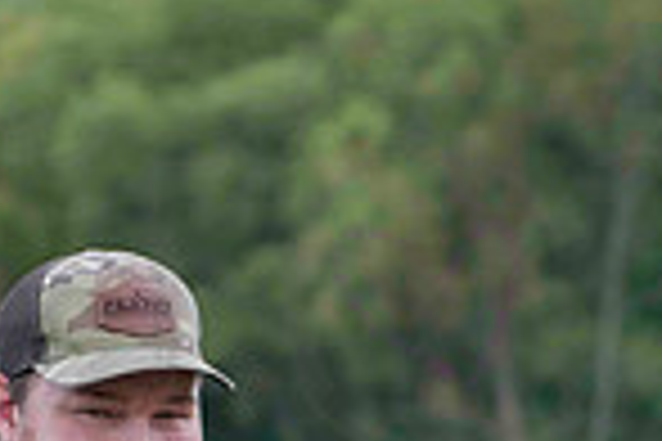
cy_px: 857
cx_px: 450
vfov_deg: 4.1
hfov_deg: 6.2
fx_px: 6068
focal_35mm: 330
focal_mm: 80
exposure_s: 1/500
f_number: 4.5
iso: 400
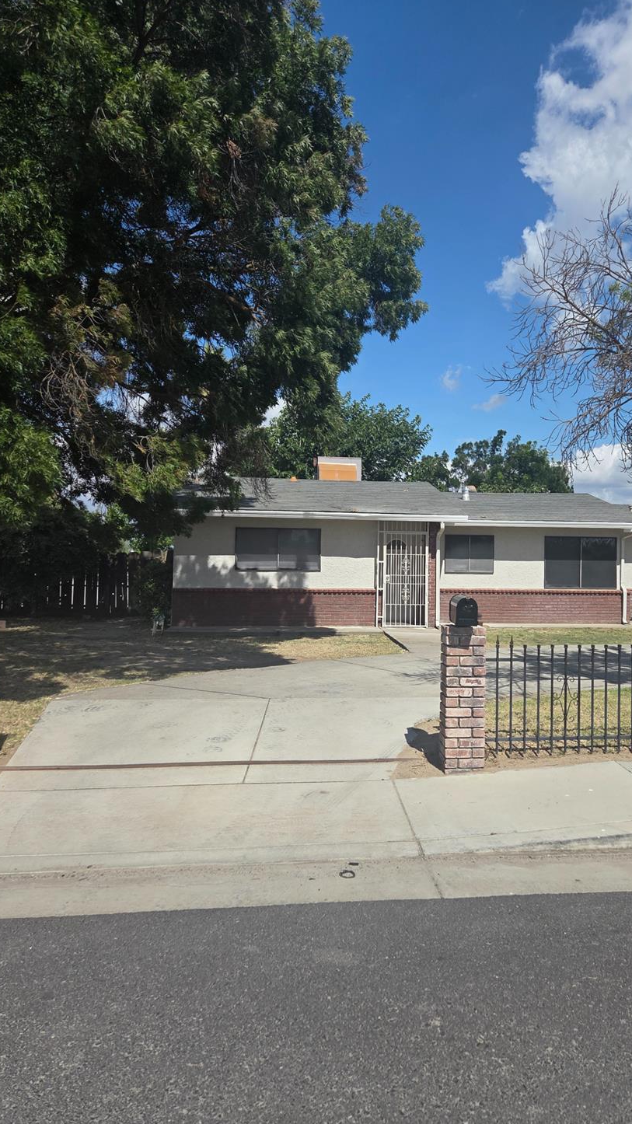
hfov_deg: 43.8
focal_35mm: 26
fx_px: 775
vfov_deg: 71.9
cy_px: 552
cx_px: 417
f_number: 1.8
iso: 80
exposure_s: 1/6412
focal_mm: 5.4
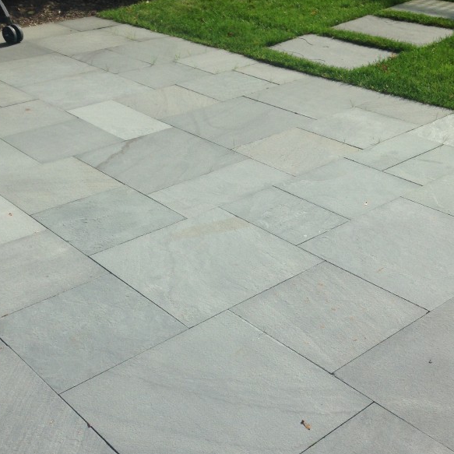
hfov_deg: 35.3
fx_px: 712
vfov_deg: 34.8
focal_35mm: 48
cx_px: 256
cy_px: 329
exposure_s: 1/1130
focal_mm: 4.12
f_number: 2.4
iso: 50
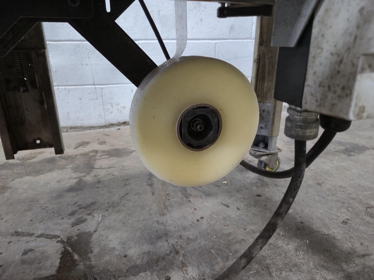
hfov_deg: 73.9
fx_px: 248
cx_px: 187
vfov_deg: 58.9
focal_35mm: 23
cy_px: 140
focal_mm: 5.4
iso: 200
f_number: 1.8
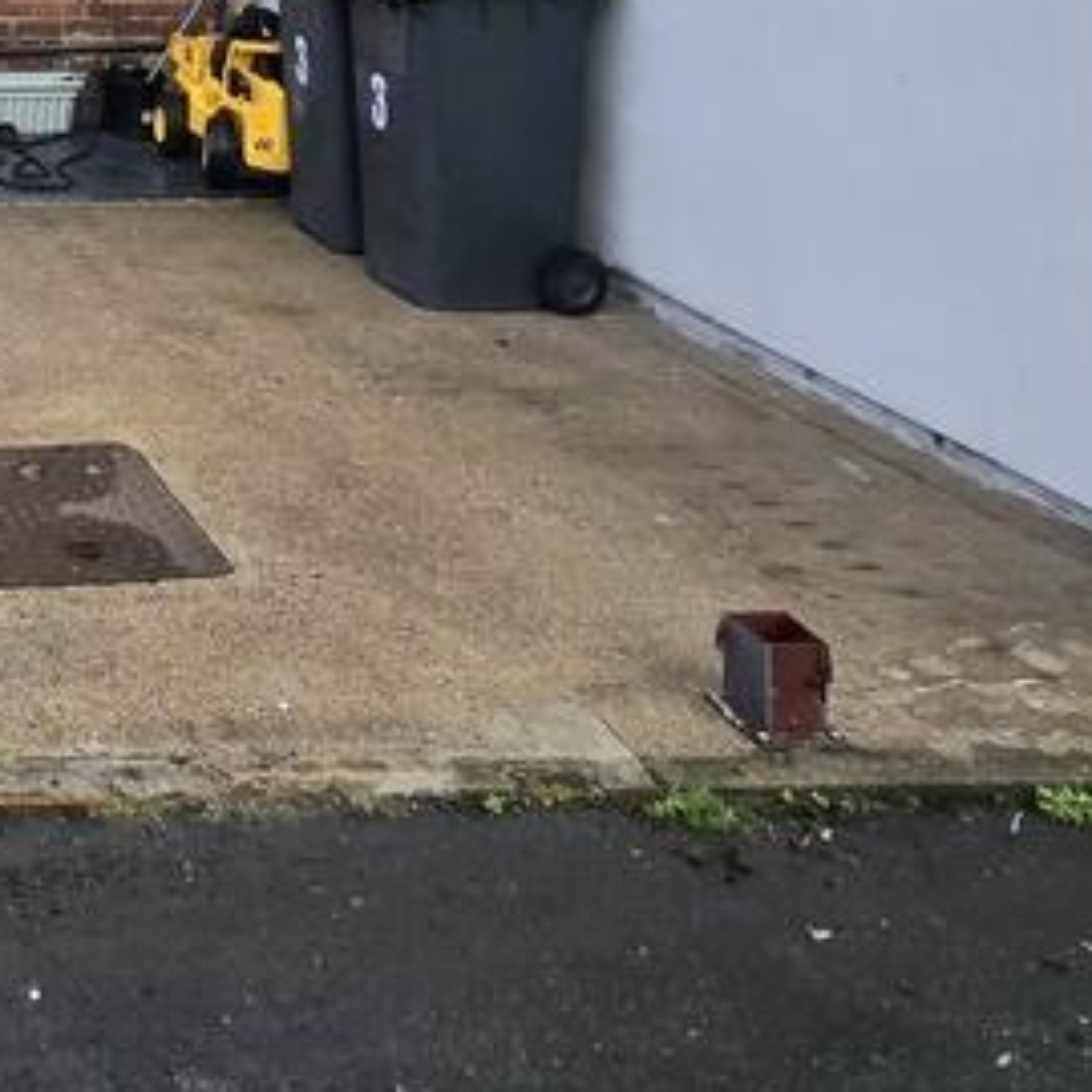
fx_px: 1499
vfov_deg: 32.5
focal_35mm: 42
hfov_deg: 31.7
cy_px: -243
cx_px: -293
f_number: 2.2
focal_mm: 2.2
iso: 50
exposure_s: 1/667
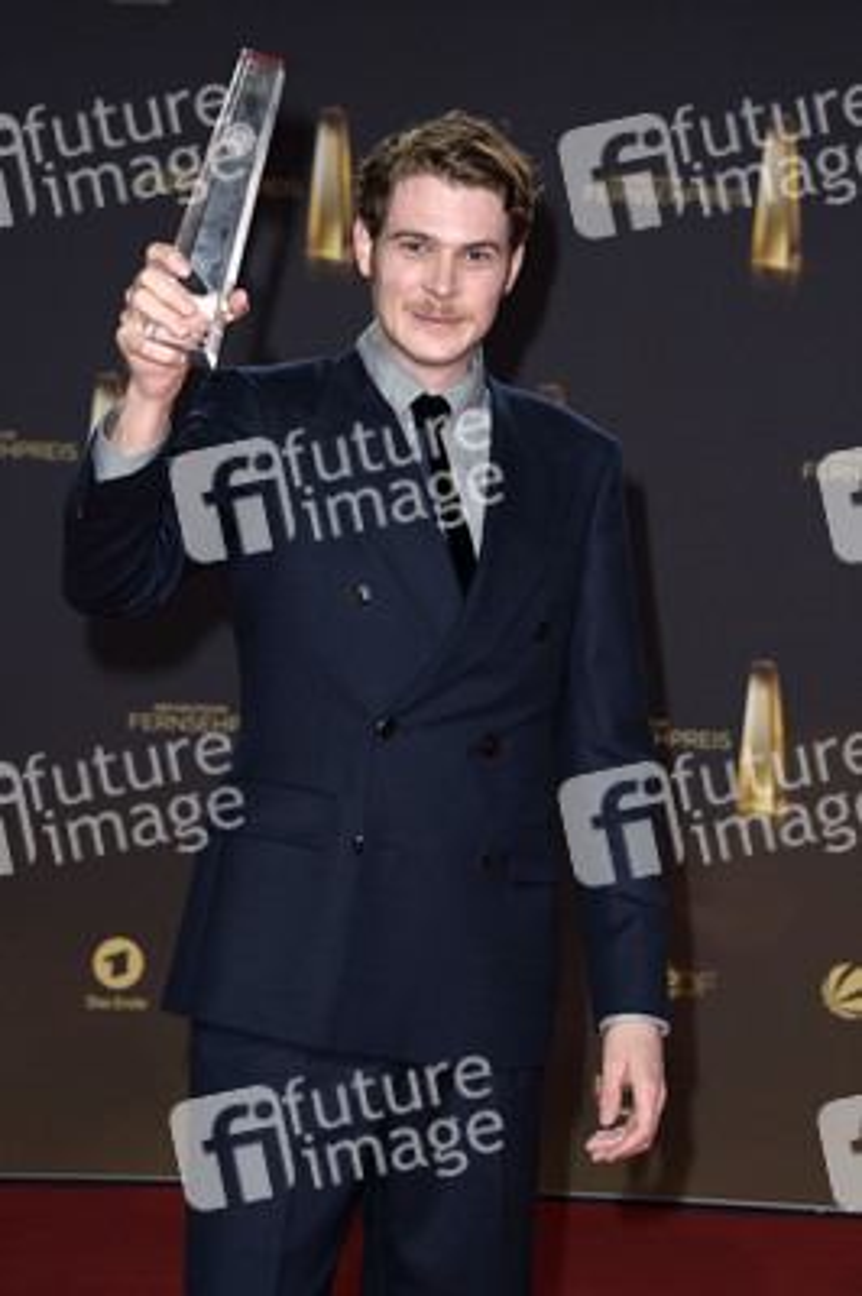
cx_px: 431
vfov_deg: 20.8
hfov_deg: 13.9
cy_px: 648
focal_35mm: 98
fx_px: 3526
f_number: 5.6
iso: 1250
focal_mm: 98
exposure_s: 1/250
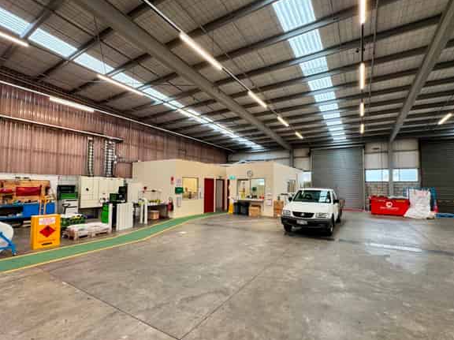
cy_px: 179
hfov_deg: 94.3
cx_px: 246
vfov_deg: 78.0
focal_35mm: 16
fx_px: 210
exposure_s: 1/100
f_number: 2.2
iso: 125
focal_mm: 2.22
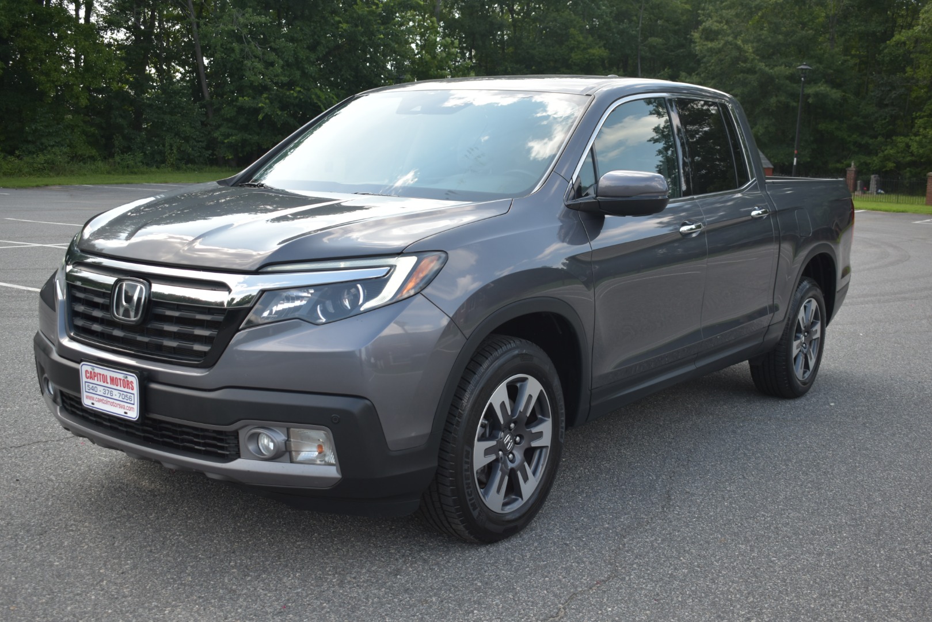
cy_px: 311
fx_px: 1049
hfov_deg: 47.9
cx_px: 466
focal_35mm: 40
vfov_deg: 33.0
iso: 100
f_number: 4
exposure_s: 1/200
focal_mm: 27
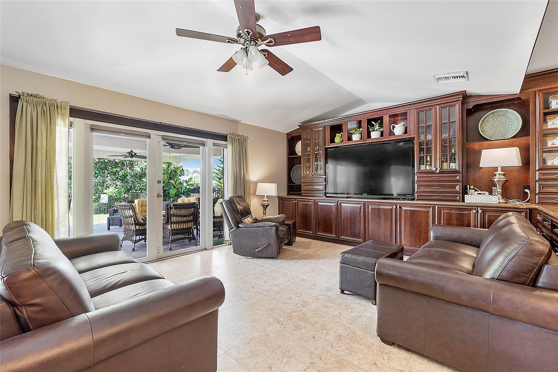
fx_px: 232
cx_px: 279
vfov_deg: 77.3
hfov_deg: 100.4
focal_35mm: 15
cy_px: 186
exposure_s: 1/4
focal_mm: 10
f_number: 9
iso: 200
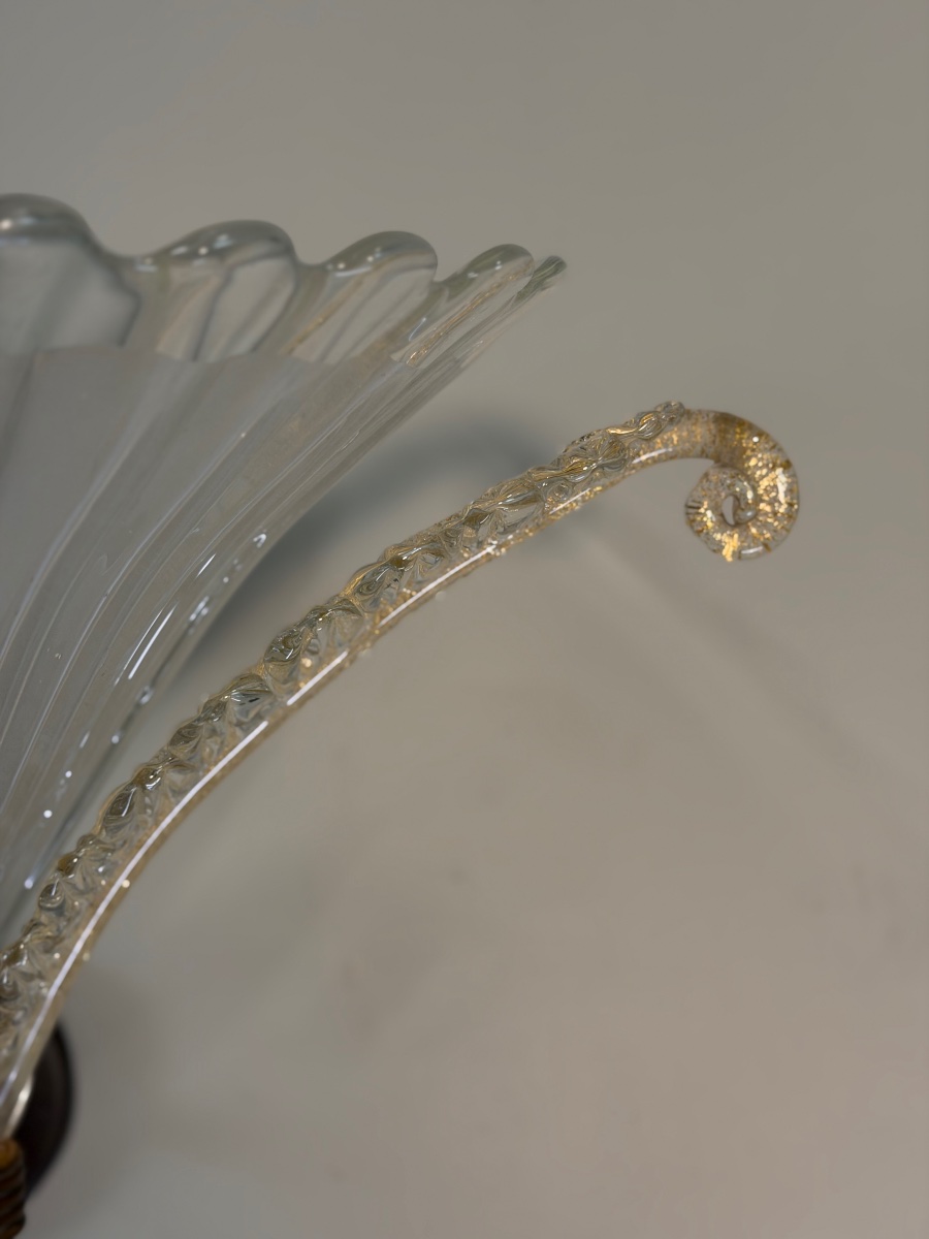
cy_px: 620
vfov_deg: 39.7
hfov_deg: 30.3
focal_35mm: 48
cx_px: 464
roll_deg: -0.9
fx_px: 1718
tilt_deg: +9.8
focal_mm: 6.76
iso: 80
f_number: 1.78
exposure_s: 1/50
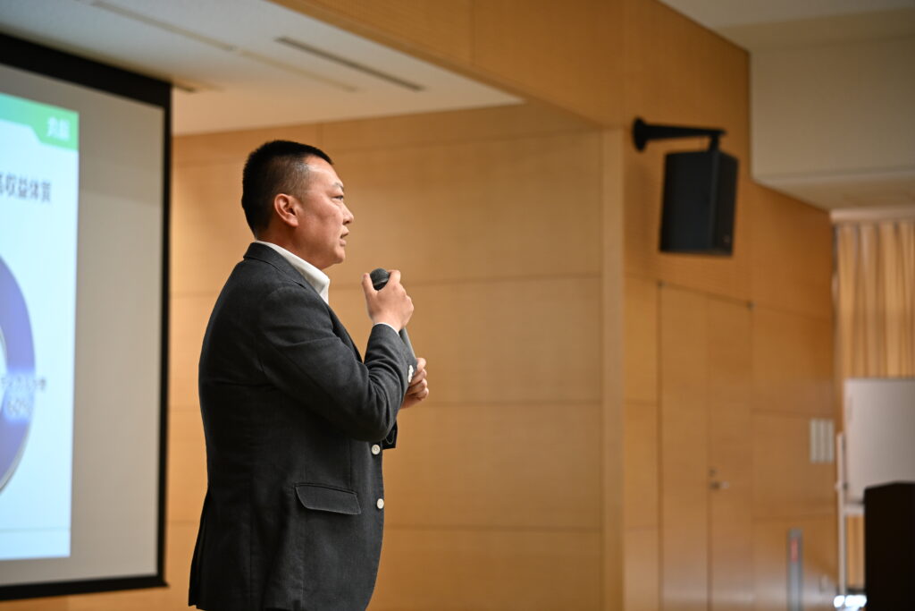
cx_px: 458
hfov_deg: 27.0
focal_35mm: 75
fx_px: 1906
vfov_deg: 18.2
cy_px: 306
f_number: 2.8
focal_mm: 75
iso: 720
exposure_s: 1/80
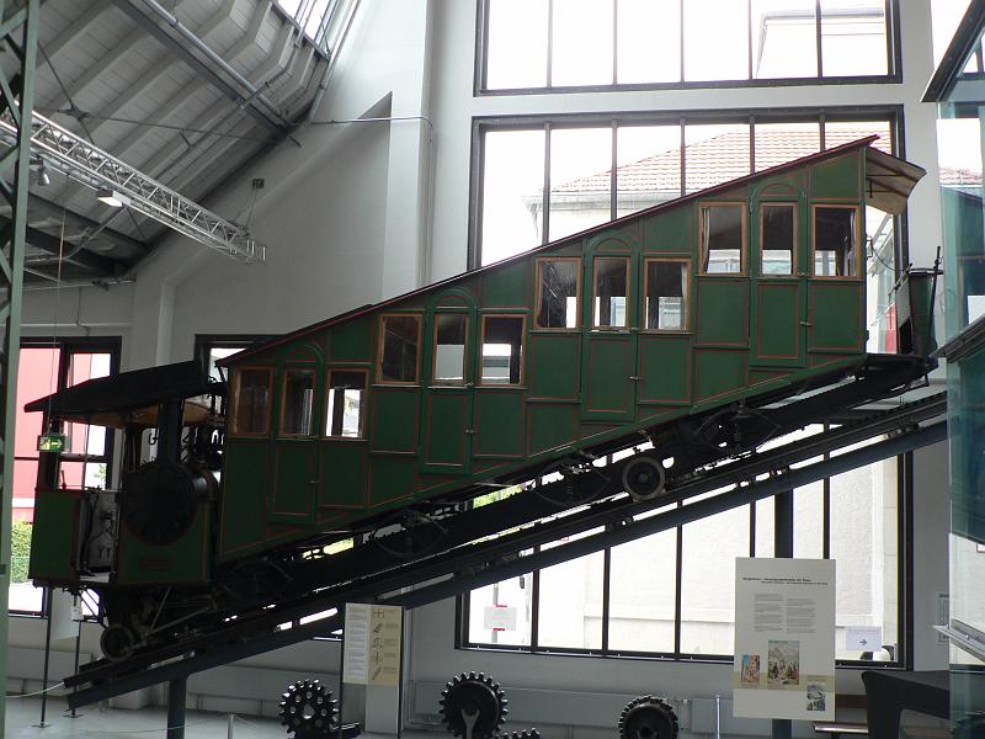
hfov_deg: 51.4
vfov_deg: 39.7
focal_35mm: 36
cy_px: 370
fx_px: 1024
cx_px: 492
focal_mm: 6
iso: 80
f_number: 2.8
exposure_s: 1/80
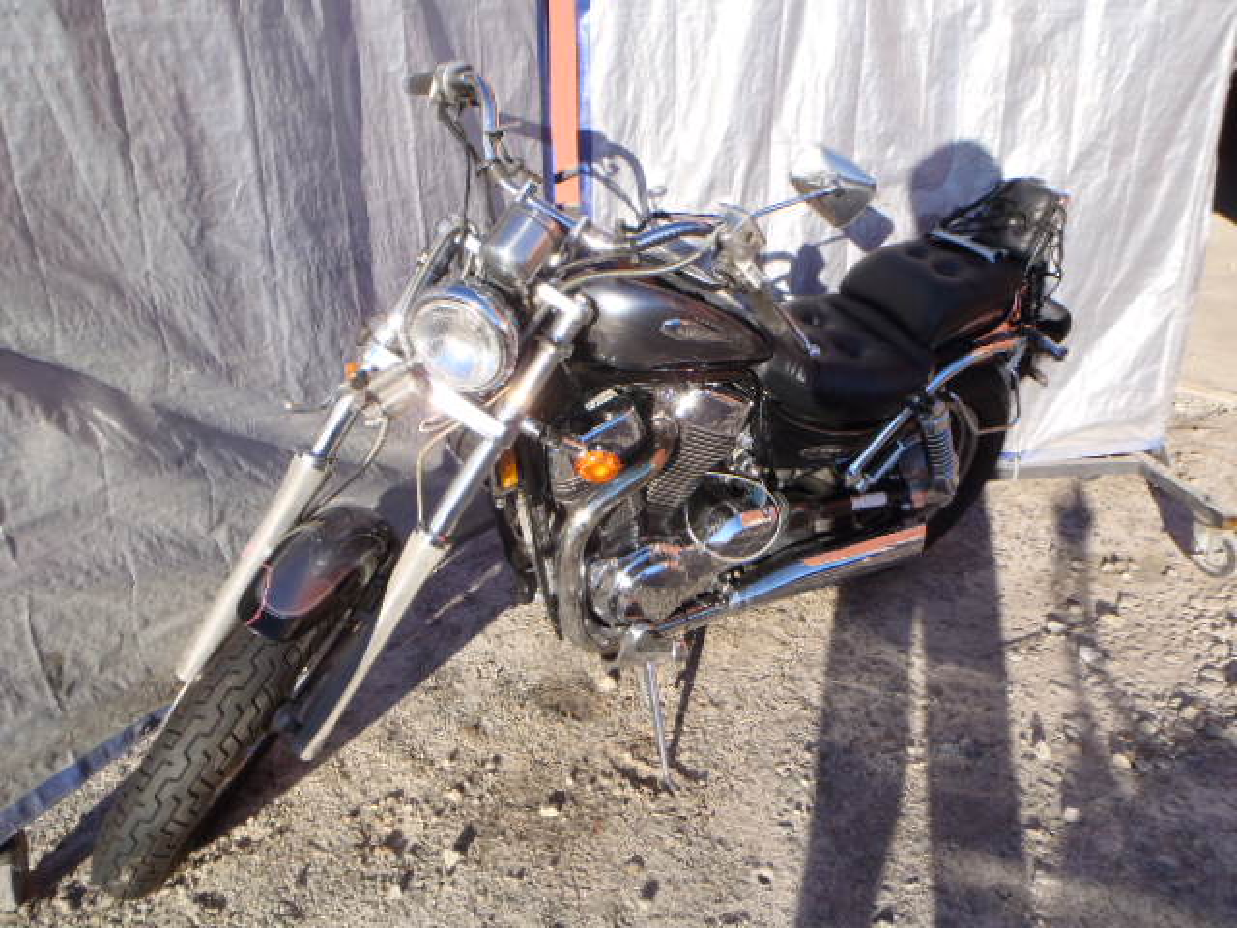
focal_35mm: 28
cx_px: 618
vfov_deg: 49.7
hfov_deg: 63.4
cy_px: 464
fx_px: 1001
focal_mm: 5
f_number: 4.5
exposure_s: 1/250
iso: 80
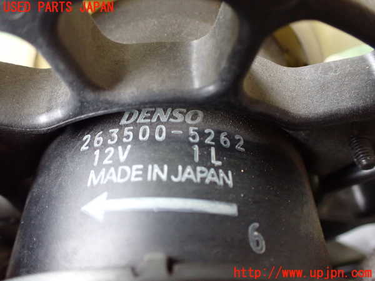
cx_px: 188
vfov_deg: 46.8
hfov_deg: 60.0
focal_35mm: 30
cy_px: 140
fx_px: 325
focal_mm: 5.4
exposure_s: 1/80
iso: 800
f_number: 2.3
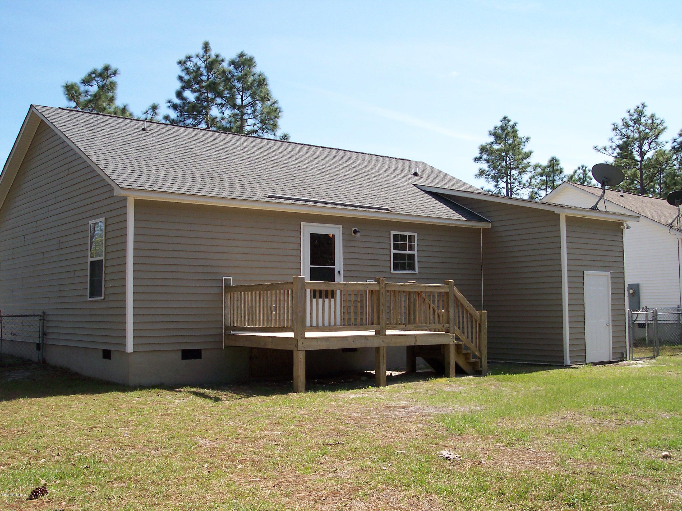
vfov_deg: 37.7
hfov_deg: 49.0
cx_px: 341
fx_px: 748
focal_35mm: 38
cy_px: 256
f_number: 4.8
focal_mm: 8
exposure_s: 1/500
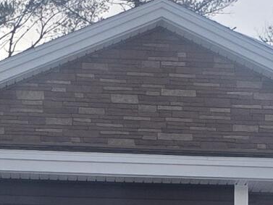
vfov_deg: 7.1
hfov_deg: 10.8
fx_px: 1444
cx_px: 216
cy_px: 650
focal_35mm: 183
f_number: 1.7
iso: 80
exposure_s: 1/180
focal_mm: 6.3
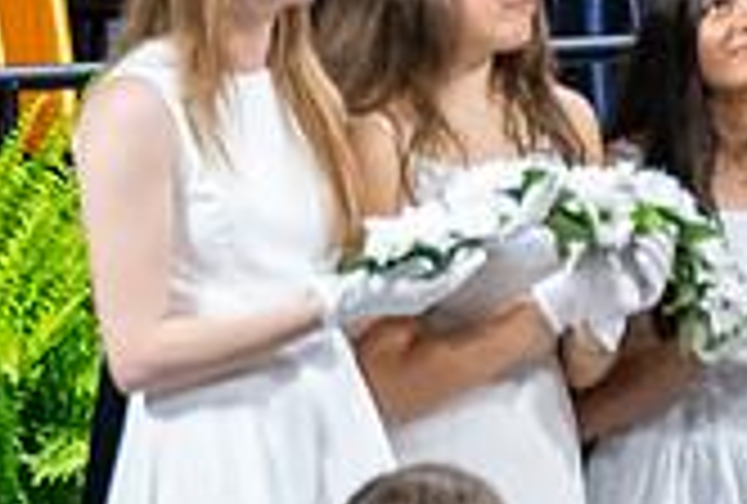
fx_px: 29343
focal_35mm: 1409
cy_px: -217
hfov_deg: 1.5
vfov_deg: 1.0
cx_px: -106
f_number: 4
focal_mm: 200
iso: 2000
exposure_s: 1/200
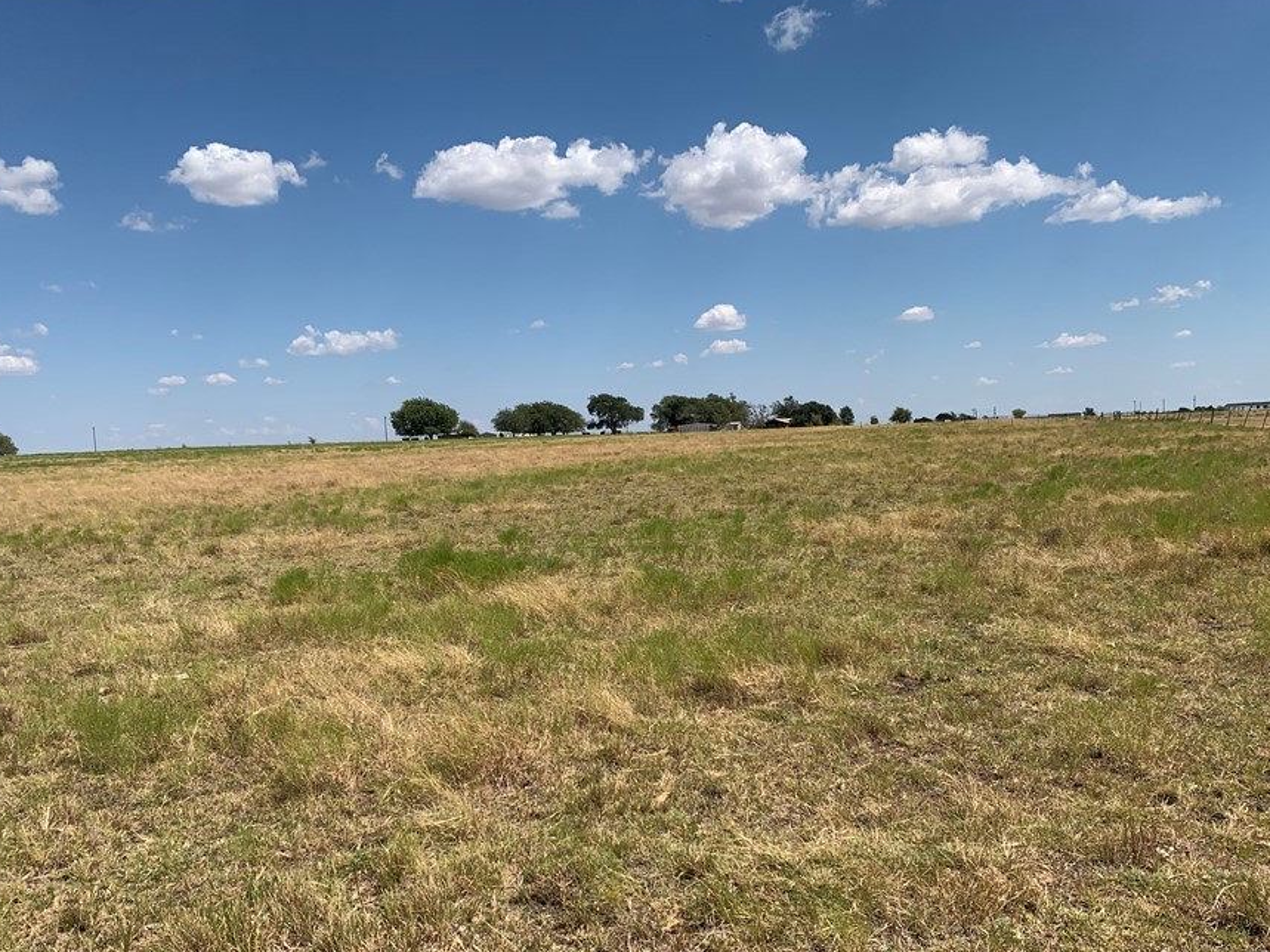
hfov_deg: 58.3
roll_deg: +3.5
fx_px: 1137
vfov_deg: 45.3
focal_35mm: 31
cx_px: 617
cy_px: 551
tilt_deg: -5.9
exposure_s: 1/3289
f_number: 1.8
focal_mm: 4.25
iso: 25
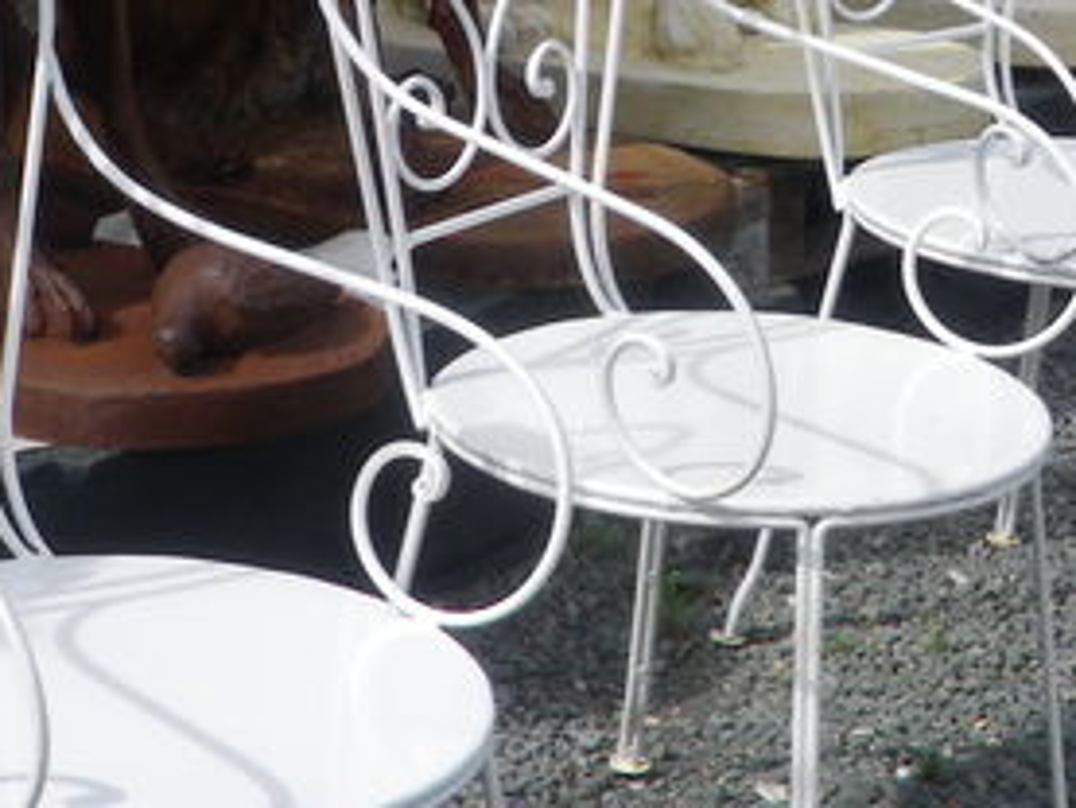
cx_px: -19
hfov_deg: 14.9
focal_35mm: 130
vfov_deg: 11.4
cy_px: 556
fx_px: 4043
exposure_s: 1/250
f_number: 5.4
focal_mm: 6.3
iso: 64
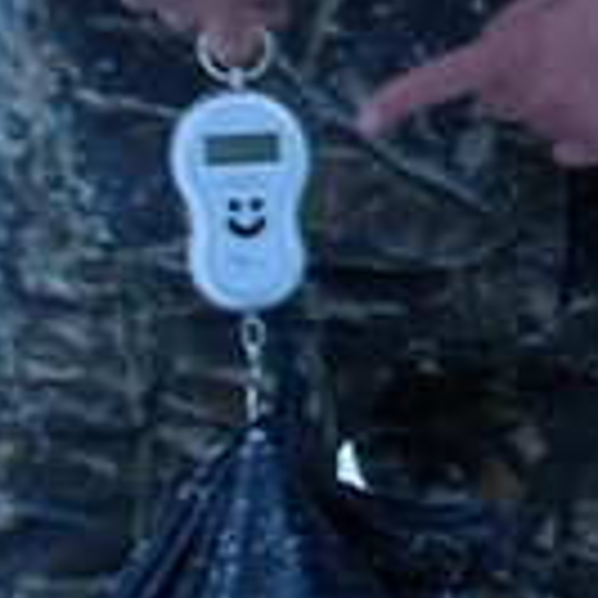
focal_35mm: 177
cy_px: -13
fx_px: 3459
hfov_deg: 9.7
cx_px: 798
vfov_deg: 9.8
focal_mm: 6.3
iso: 50
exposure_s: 1/44.7
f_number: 3.5
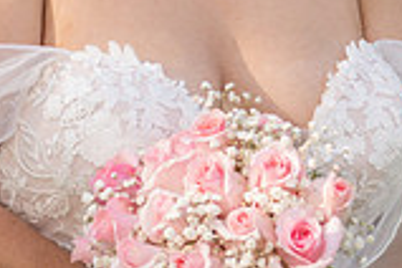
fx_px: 3272
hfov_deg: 7.0
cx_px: -4
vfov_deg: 4.7
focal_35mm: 293
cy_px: 0
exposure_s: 1/160
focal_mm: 52
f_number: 4
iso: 80
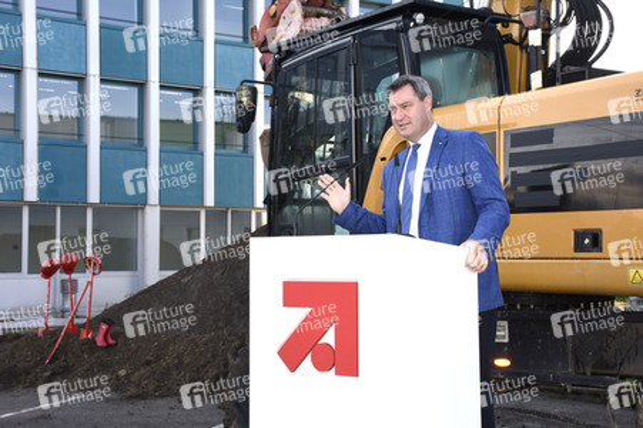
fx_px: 937
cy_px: 214
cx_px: 322
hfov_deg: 37.9
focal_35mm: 52
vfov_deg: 25.7
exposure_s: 1/160
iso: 400
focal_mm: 35
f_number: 8
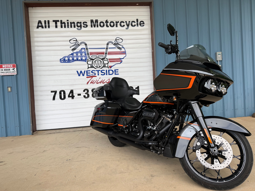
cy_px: 96
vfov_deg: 56.8
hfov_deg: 71.6
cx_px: 128
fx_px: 177
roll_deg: +3.7
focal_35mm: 24
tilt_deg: -1.7
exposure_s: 1/979
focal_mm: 6.76
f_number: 1.78
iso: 80
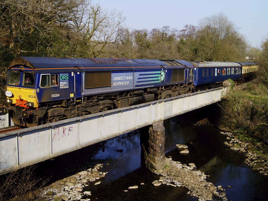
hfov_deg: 51.4
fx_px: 279
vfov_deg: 39.6
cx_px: 134
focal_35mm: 36
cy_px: 100
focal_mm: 22
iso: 200
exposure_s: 1/640
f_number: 6.3
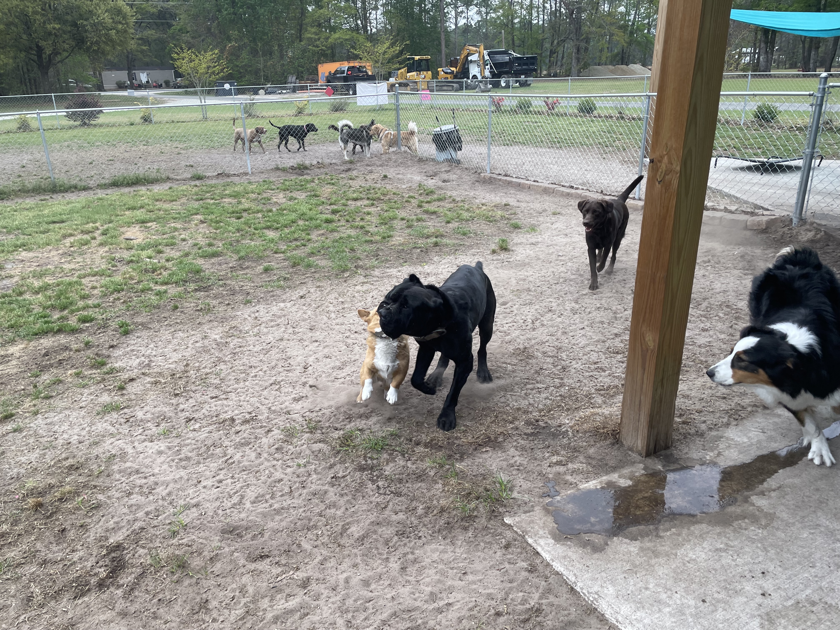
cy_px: 315
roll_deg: +2.7
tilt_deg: -20.6
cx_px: 420
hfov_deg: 67.3
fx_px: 631
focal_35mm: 26
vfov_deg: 53.1
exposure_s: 1/154
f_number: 1.6
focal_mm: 4.2
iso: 32
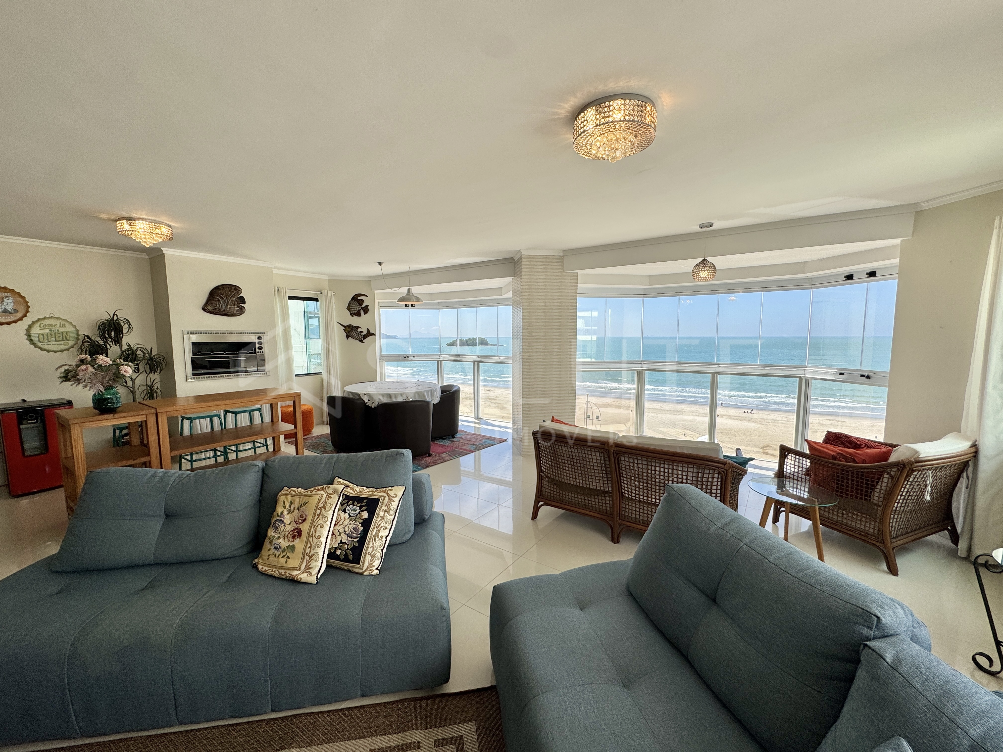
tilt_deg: -5.1
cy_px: 376
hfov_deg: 102.1
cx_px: 502
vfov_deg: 85.7
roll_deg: +0.6
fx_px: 406
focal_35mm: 14
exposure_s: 1/403
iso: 40
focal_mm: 2.22
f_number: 2.2
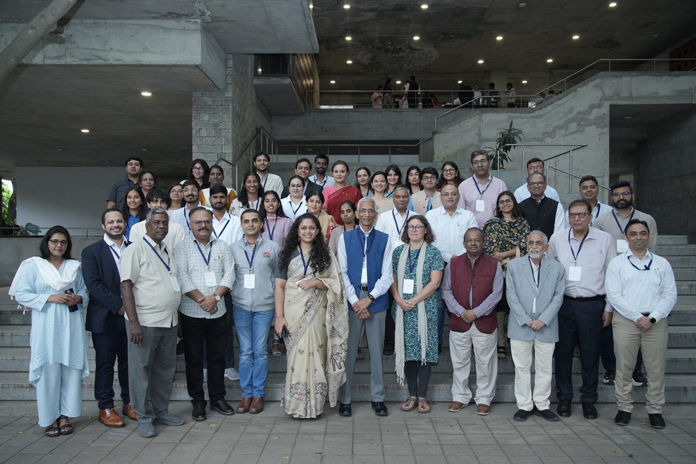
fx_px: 580
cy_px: 232
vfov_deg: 43.6
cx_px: 348
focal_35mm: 30
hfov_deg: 61.9
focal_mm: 30
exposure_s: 1/160
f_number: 5
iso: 1600
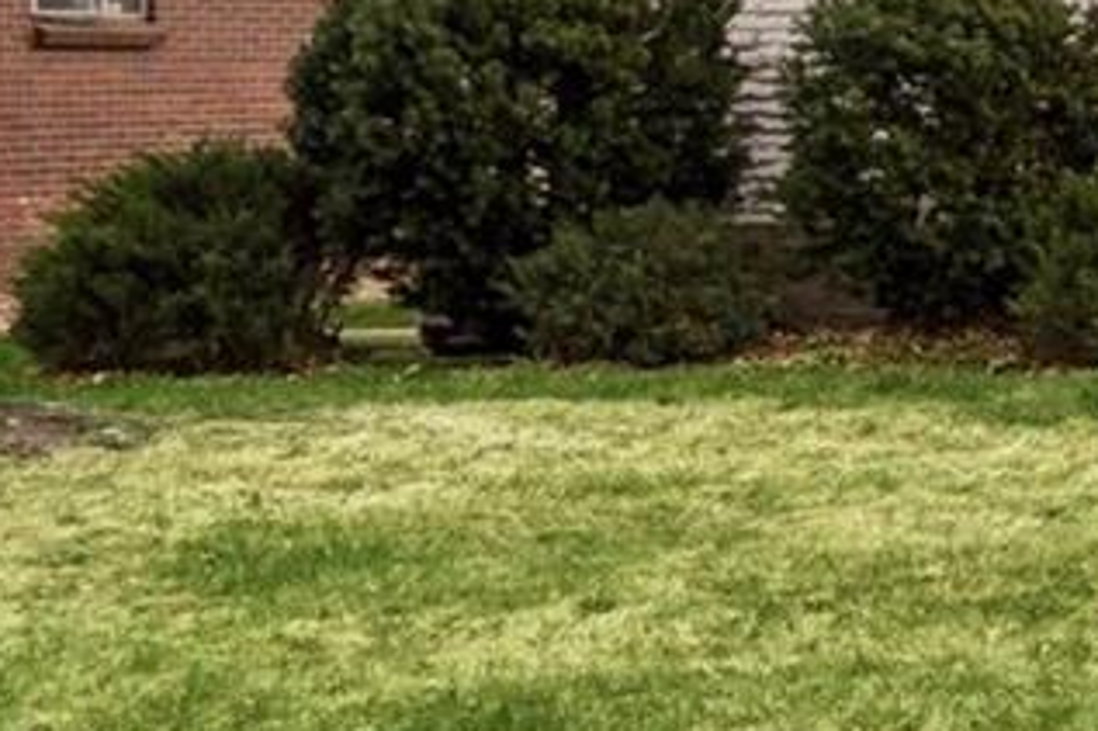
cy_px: 45
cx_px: 2477
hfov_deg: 15.0
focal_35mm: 96
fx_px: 2926
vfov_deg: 14.1
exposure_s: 1/250
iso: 400
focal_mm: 19
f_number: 9
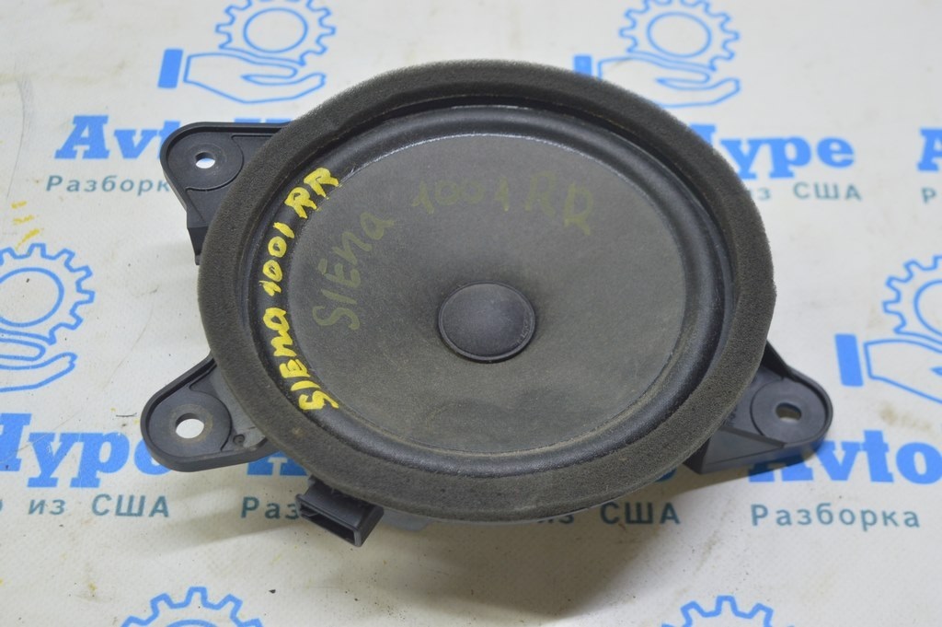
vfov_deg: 22.6
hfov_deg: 33.4
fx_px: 1569
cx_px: 471
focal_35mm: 60
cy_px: 314
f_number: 5.6
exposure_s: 1/20
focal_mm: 40
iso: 400
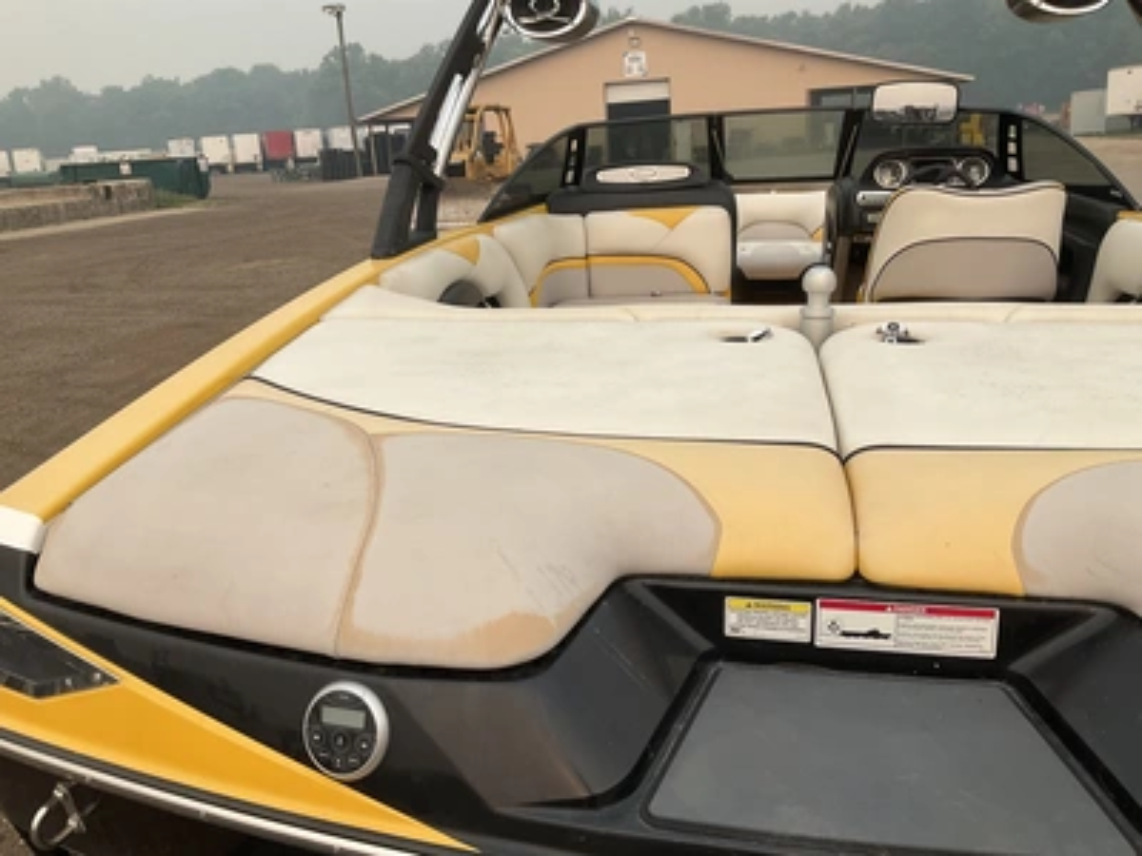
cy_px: 428
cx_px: 571
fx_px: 957
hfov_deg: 61.7
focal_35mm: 29
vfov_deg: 48.2
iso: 25
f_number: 1.8
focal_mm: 3
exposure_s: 1/1168
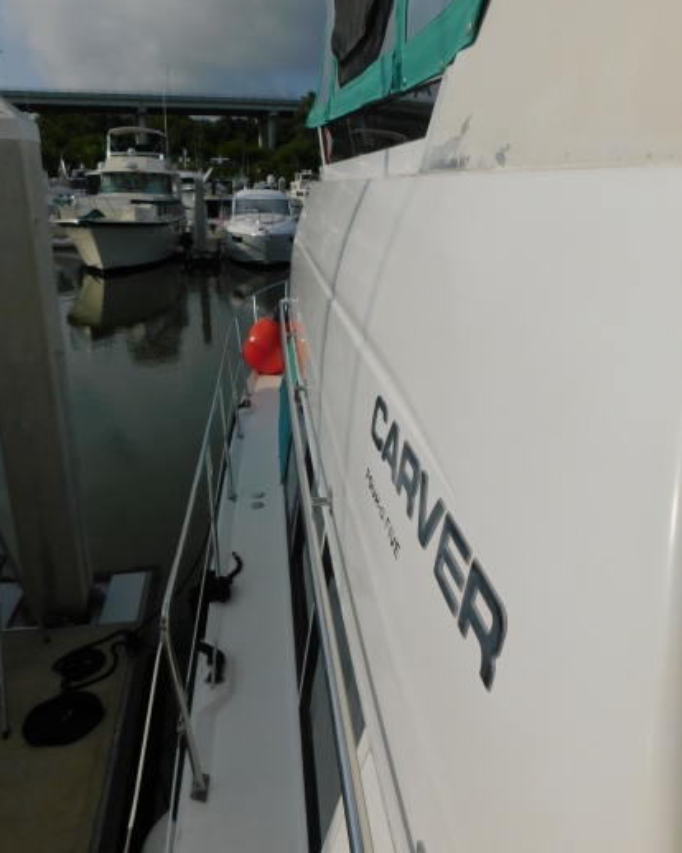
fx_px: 656
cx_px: 366
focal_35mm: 26
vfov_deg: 66.0
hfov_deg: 54.9
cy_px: 425
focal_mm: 4
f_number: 6
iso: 125
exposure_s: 1/1500
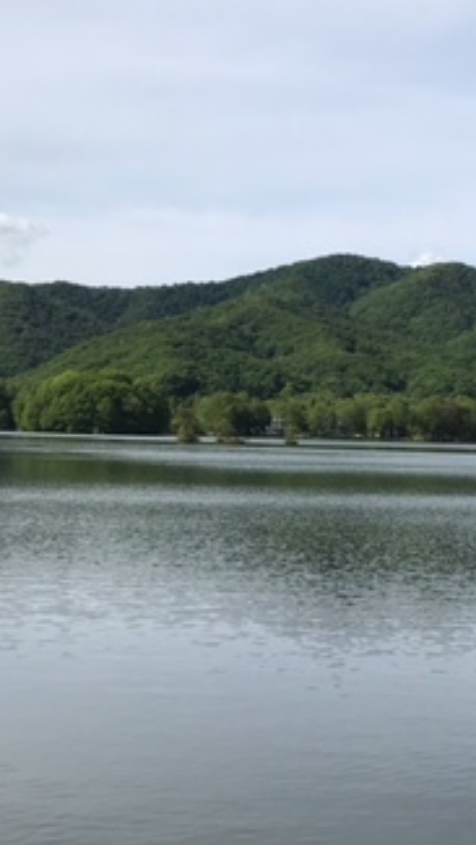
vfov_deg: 34.9
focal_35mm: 60
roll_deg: -1.8
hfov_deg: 20.0
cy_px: 465
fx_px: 1345
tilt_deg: -2.3
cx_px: 323
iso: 20
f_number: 1.8
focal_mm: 3.99
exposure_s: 1/2817
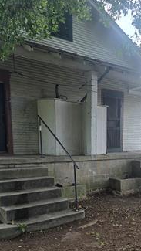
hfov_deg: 31.6
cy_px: 171
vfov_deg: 52.8
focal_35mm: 37
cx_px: 100
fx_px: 246
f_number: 1.7
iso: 16
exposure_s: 1/180
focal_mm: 6.3
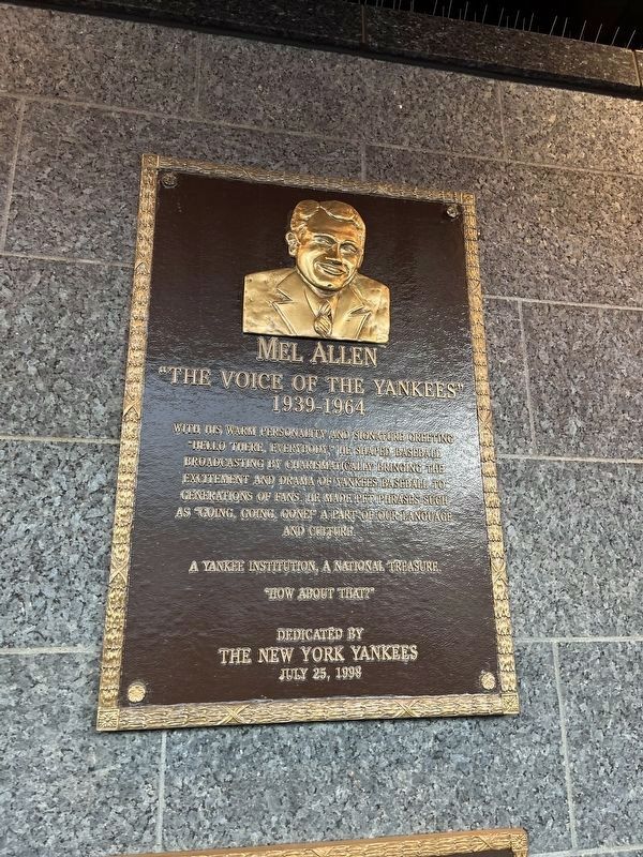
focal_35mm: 26
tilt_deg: +16.9
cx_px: 322
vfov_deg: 67.3
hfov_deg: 53.1
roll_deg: +2.0
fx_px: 644
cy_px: 428
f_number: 1.6
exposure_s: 1/60
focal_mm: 5.1
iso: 80
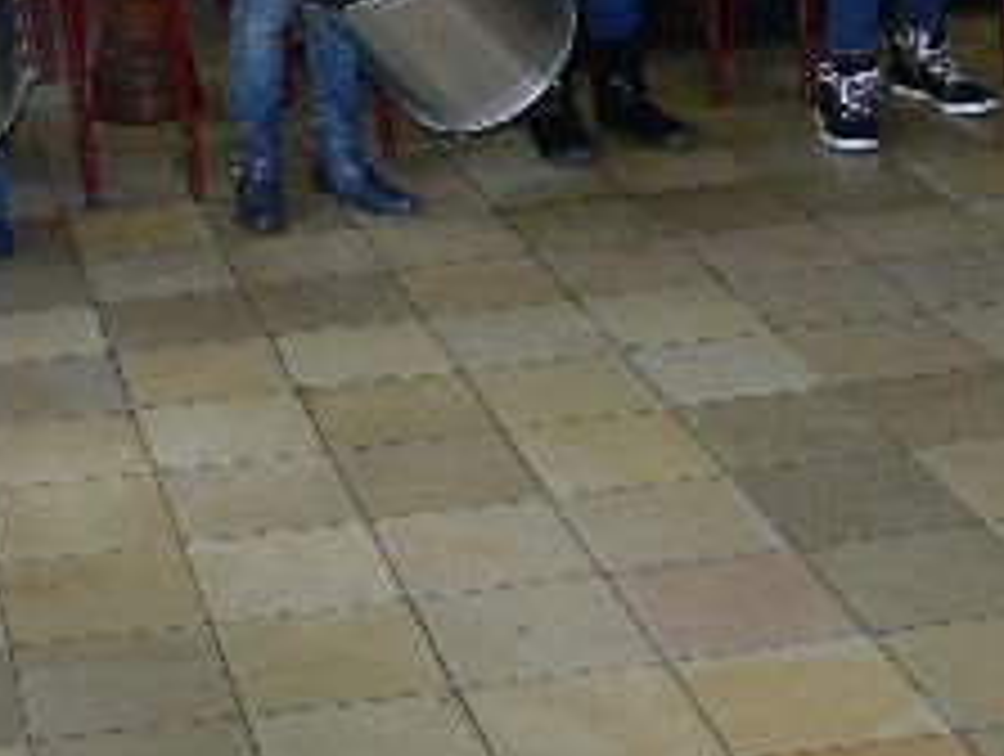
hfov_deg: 20.2
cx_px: -5
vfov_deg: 15.0
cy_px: -234
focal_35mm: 94
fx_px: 2731
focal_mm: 7.4
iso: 100
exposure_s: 1/30
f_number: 2.8
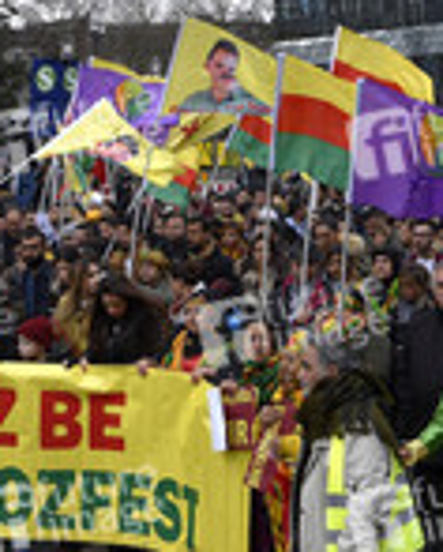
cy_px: 41
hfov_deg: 22.0
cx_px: 344
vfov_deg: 26.4
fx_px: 1128
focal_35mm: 69
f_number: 7.1
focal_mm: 24
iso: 400
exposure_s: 1/200
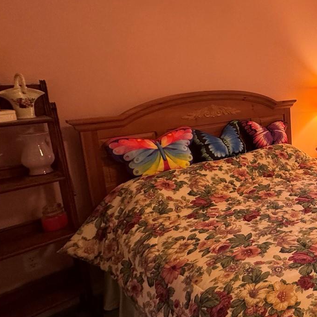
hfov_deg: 42.3
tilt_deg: -10.8
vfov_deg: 55.2
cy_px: 127
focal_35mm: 29
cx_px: 357
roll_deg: -0.7
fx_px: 300
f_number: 2.2
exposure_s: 1/60
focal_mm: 2.22
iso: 250
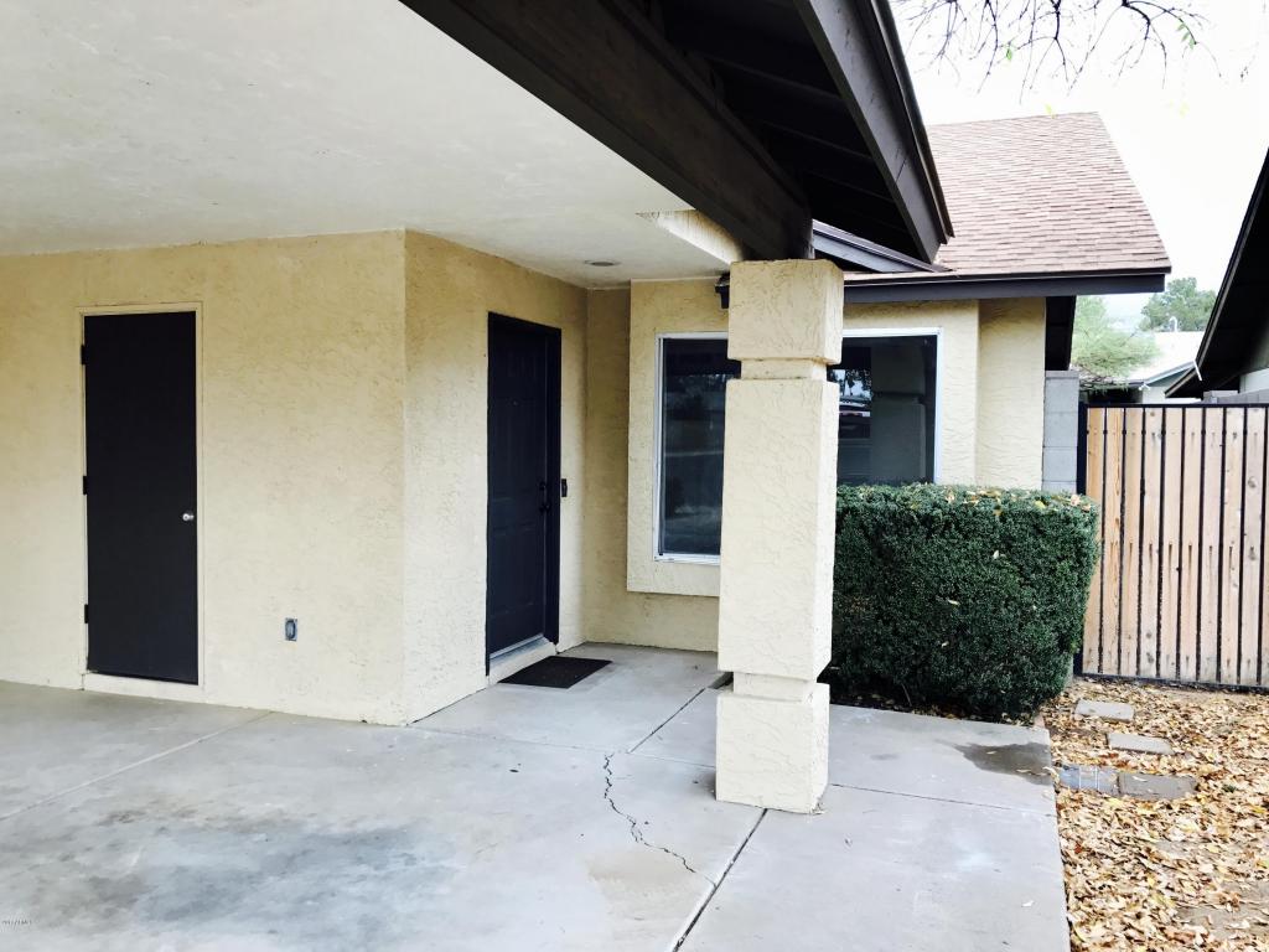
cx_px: 634
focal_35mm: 28
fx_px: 1026
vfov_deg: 49.7
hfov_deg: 63.4
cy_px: 476
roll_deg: -1.2
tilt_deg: -2.9
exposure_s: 1/120
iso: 25
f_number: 1.8
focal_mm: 3.99
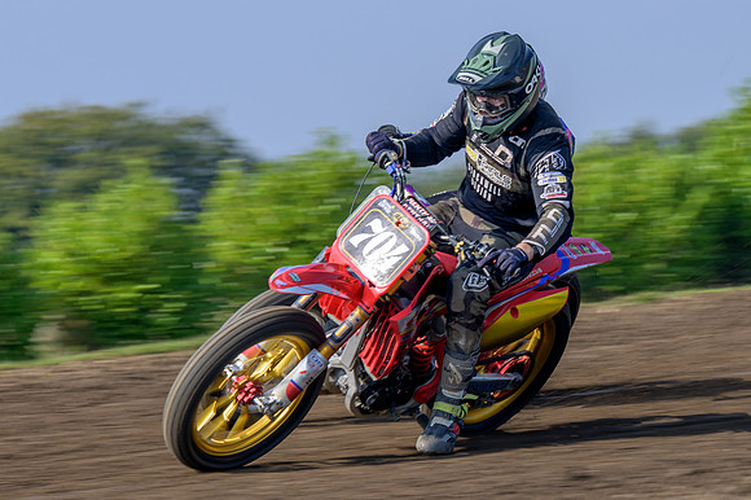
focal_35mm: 245
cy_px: 215
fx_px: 5108
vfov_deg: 5.6
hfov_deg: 8.4
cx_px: 378
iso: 80
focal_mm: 120
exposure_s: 1/160
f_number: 8
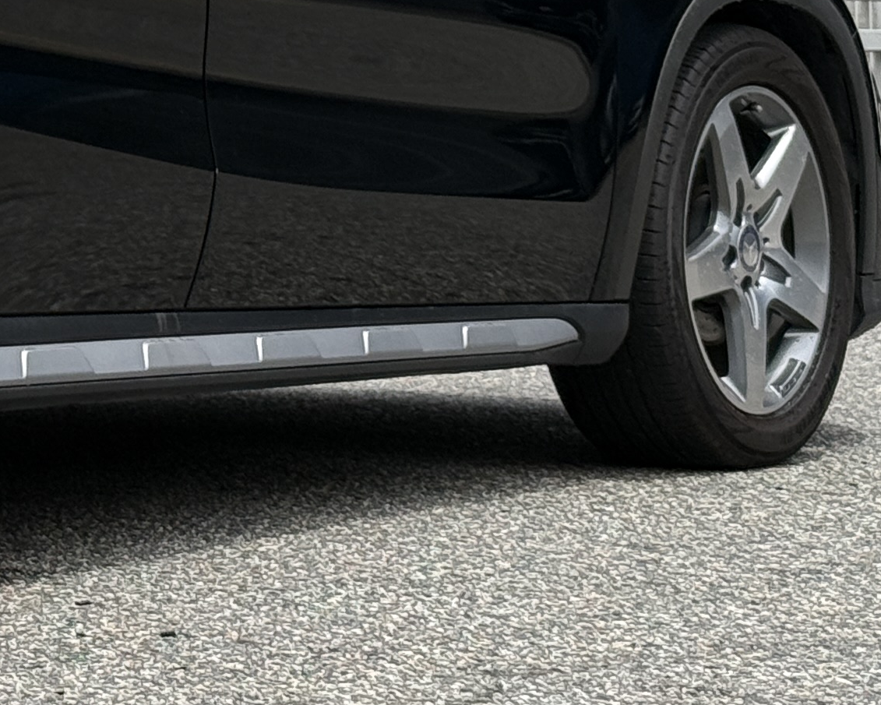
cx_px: -462
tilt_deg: +3.0
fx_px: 4355
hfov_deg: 11.1
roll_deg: -0.2
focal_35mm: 167
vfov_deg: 9.1
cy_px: -153
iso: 64
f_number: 1.78
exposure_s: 1/4329
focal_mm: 6.76
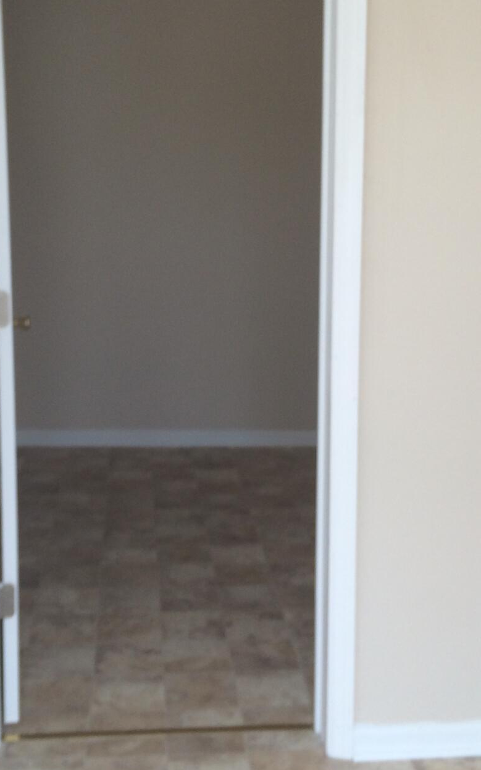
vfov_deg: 39.4
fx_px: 1070
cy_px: 296
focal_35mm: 51
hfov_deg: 25.3
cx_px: 277
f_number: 2.2
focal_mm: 4.12
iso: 50
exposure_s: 1/120
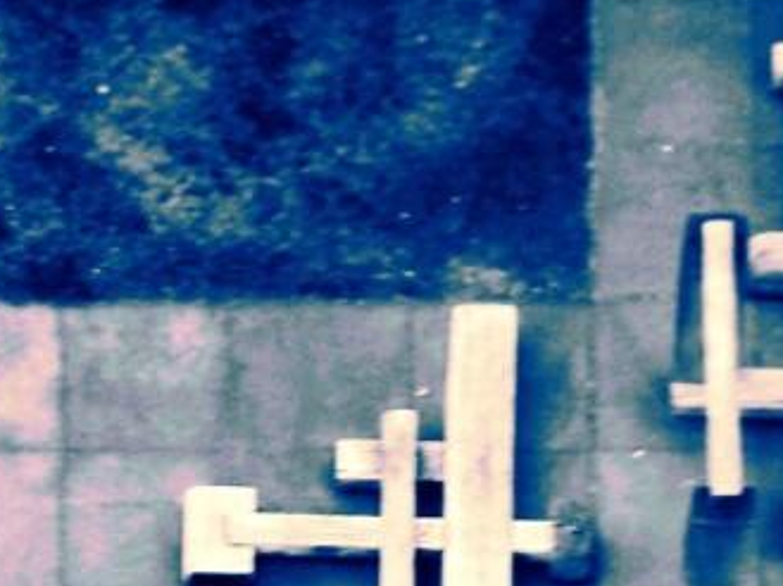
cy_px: 534
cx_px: 157
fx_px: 26752
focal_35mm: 1184
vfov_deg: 1.3
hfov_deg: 1.7
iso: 80
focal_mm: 63
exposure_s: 1/125
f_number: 3.7
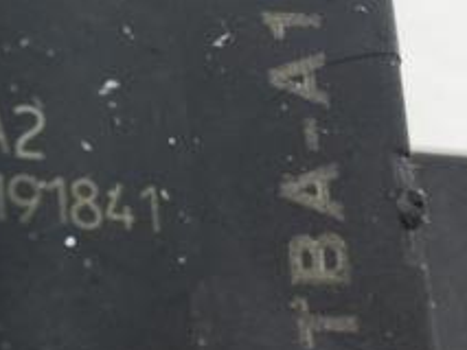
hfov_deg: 20.3
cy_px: 171
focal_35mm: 87
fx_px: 1174
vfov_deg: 17.0
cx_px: -164
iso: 25
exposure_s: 1/148
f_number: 2.2
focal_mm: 4.15
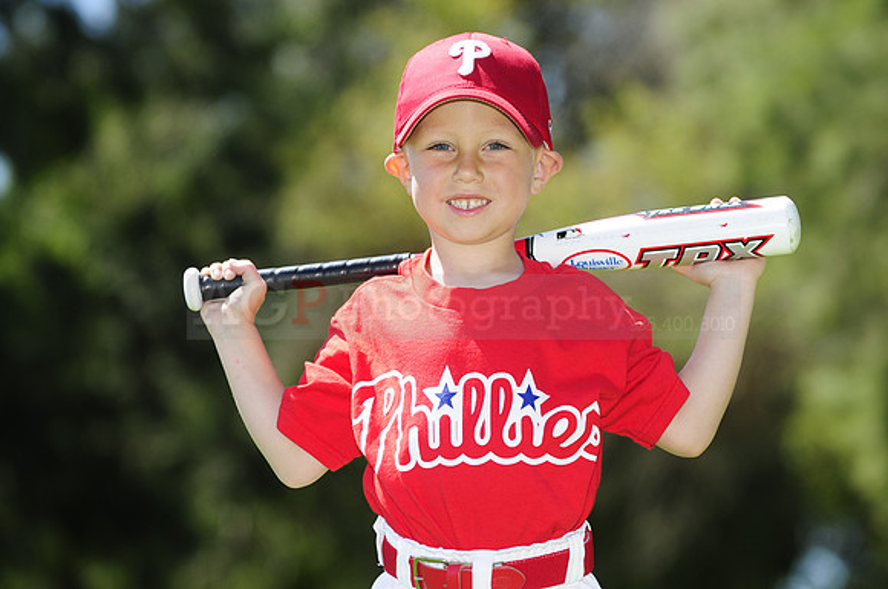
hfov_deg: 11.8
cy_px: 294
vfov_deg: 7.9
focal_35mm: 174
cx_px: 444
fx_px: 4286
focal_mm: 116
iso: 200
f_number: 3.5
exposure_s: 1/1000
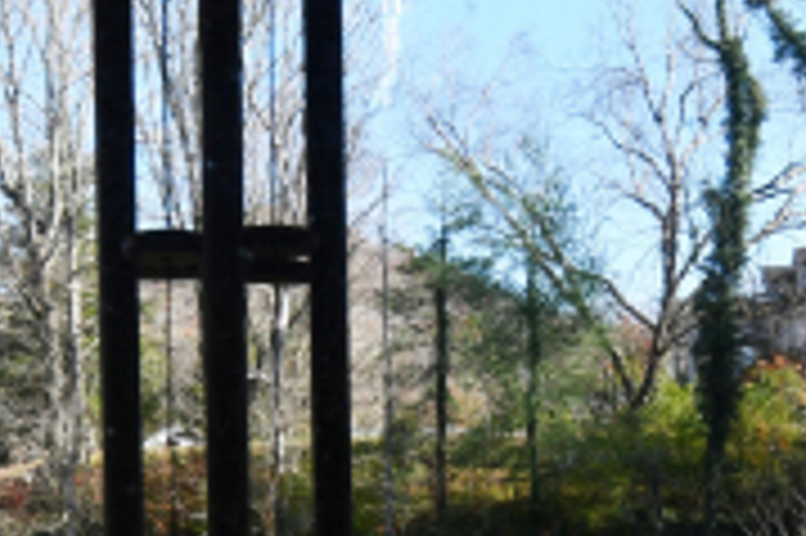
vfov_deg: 21.1
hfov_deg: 31.9
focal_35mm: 63
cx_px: 423
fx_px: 1409
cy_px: 482
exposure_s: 1/250
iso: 200
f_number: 8
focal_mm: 10
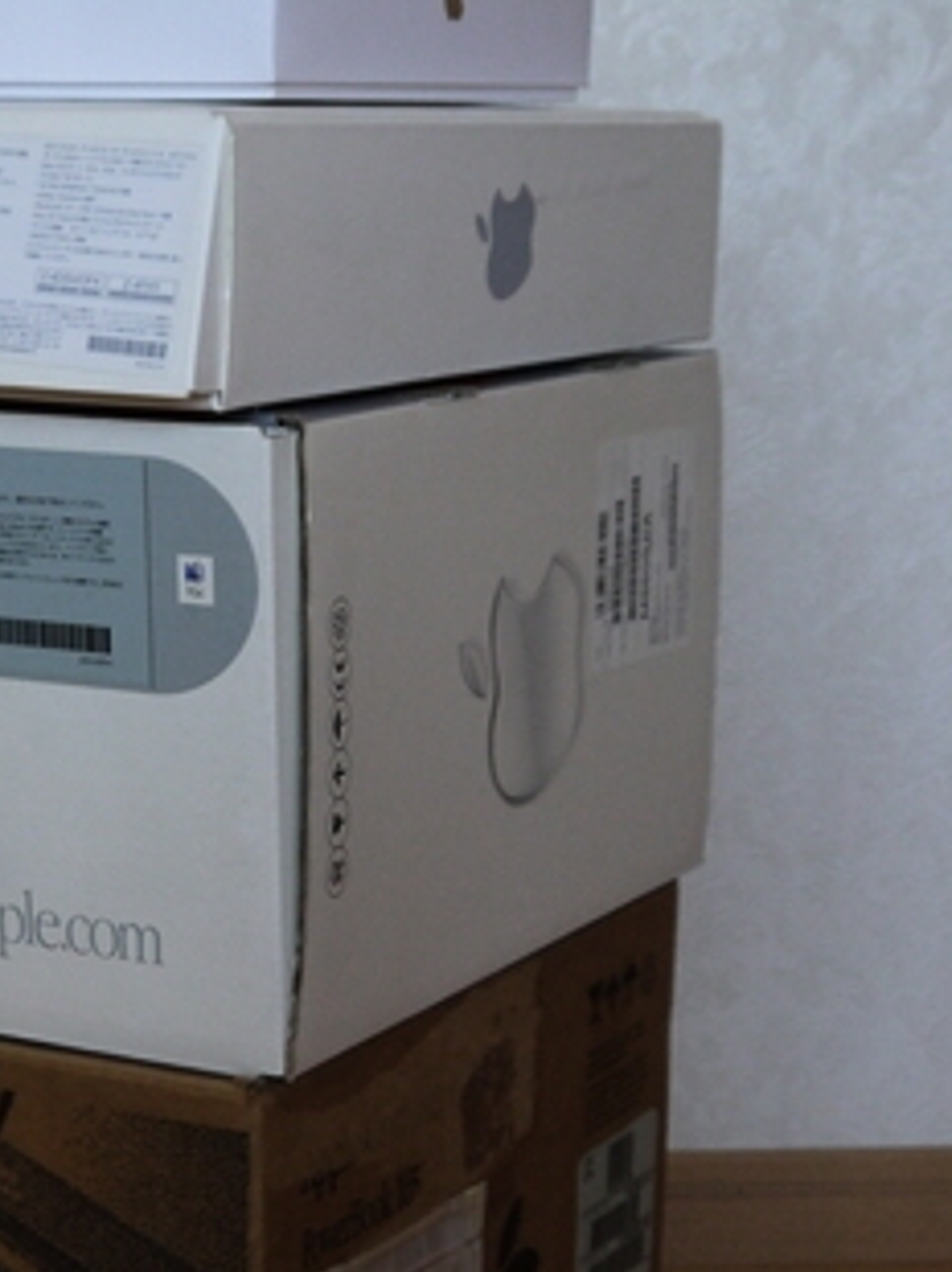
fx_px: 3415
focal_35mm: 93
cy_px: 788
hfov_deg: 15.6
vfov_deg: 21.1
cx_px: 33
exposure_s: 1/30
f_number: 4.5
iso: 400
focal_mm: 24
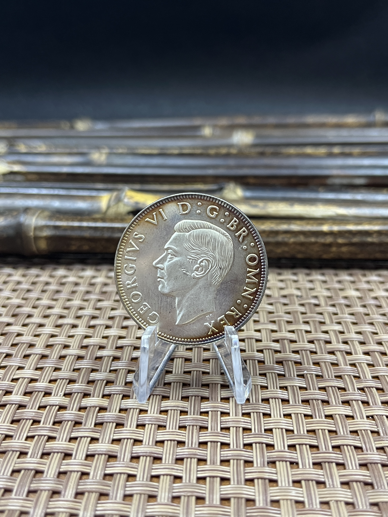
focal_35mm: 26
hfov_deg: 53.1
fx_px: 389
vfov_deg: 67.3
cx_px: 194
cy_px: 258
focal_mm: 5.1
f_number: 1.6
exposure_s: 1/60
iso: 200
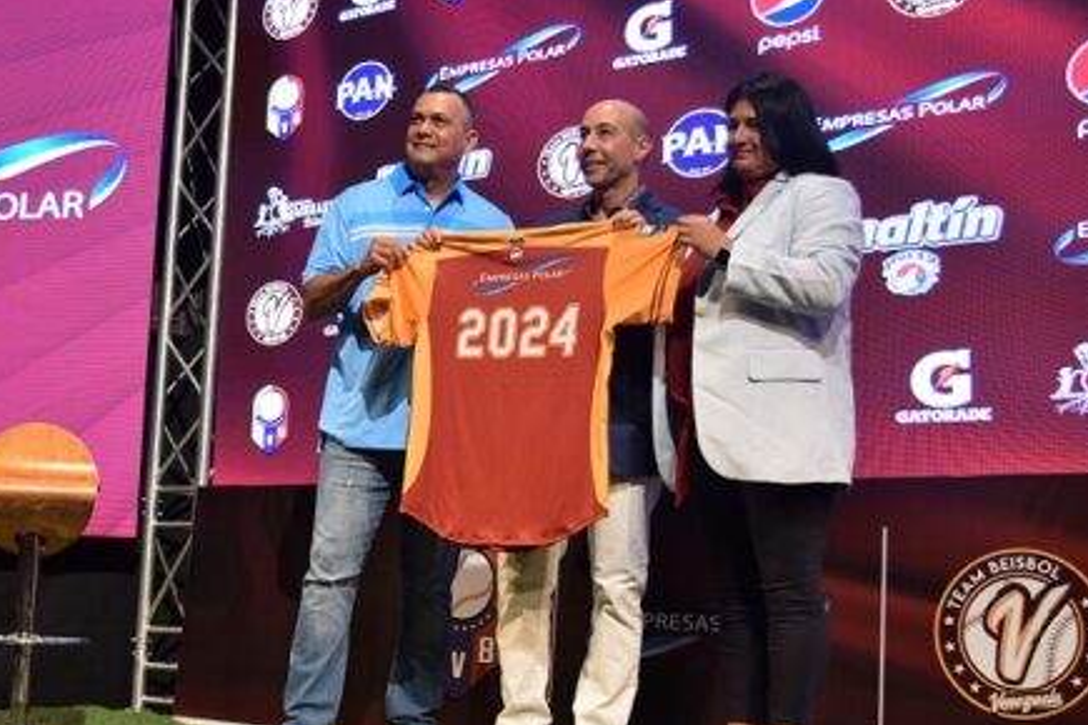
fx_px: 1562
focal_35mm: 52
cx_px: 415
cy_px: 375
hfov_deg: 38.2
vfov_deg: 26.1
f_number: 4
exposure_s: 1/60
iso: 800
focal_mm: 25
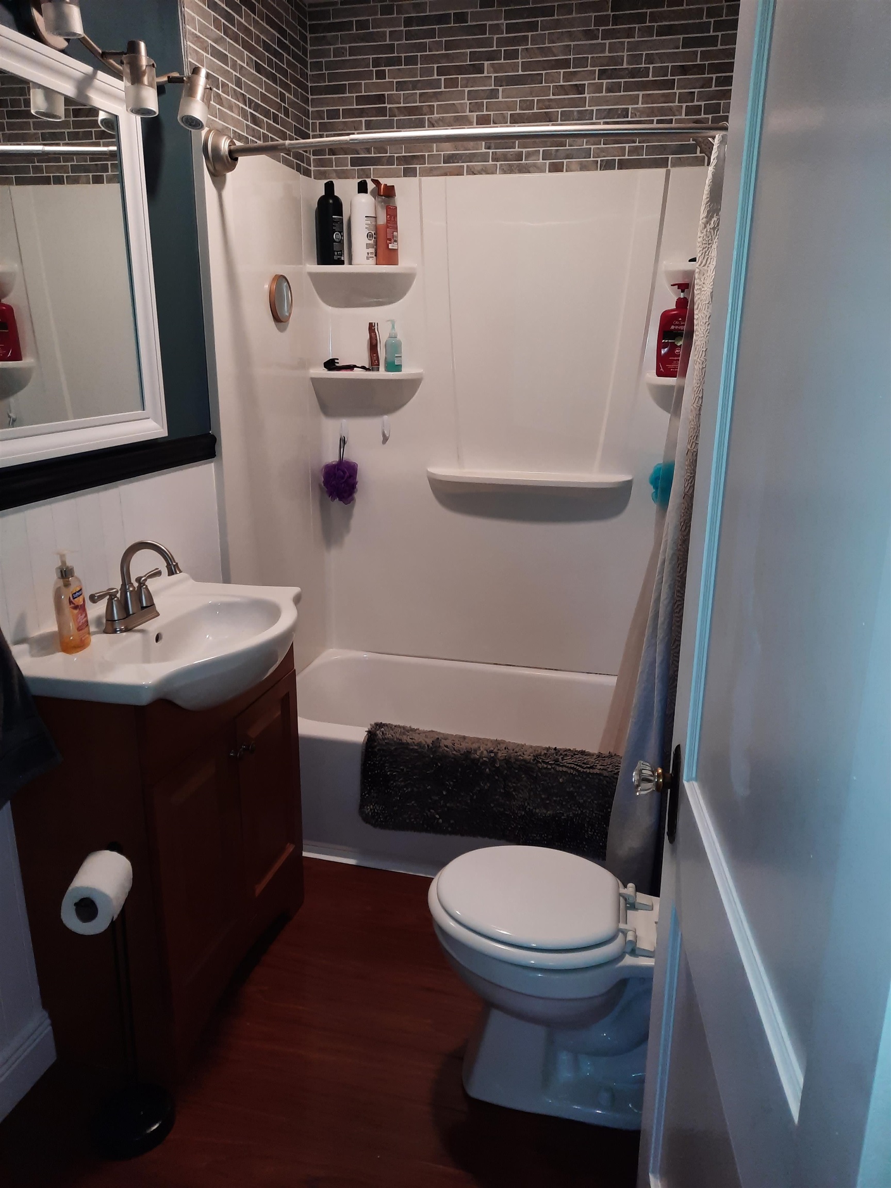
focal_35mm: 25
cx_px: 446
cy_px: 594
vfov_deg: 69.4
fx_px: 858
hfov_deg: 54.9
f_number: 2
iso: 125
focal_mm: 4.6
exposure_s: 1/50
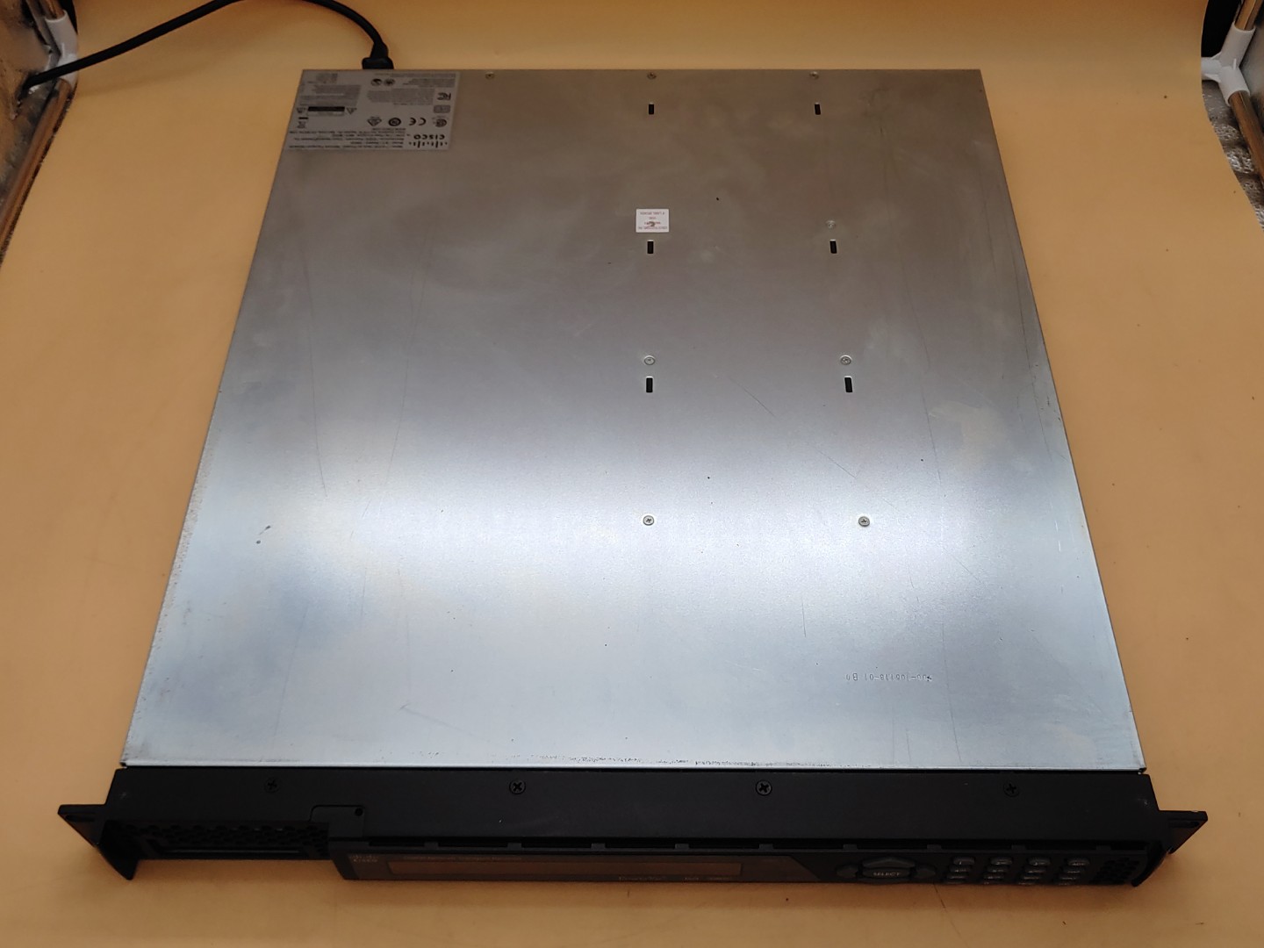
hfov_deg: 55.4
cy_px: 474
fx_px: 1205
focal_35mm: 33
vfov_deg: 42.9
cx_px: 632
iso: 50
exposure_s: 1/327
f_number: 1.8
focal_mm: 4.36
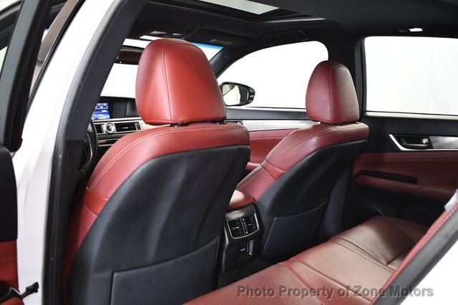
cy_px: 152
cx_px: 229
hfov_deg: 51.9
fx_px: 470
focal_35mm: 37
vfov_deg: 35.9
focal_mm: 25
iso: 3200
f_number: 4
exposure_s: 1/100
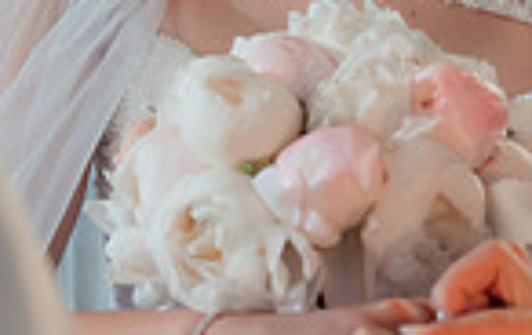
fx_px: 4985
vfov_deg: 3.8
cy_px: 11
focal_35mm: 343
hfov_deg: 6.1
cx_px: 601
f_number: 2.8
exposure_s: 1/250
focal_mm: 85
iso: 3200
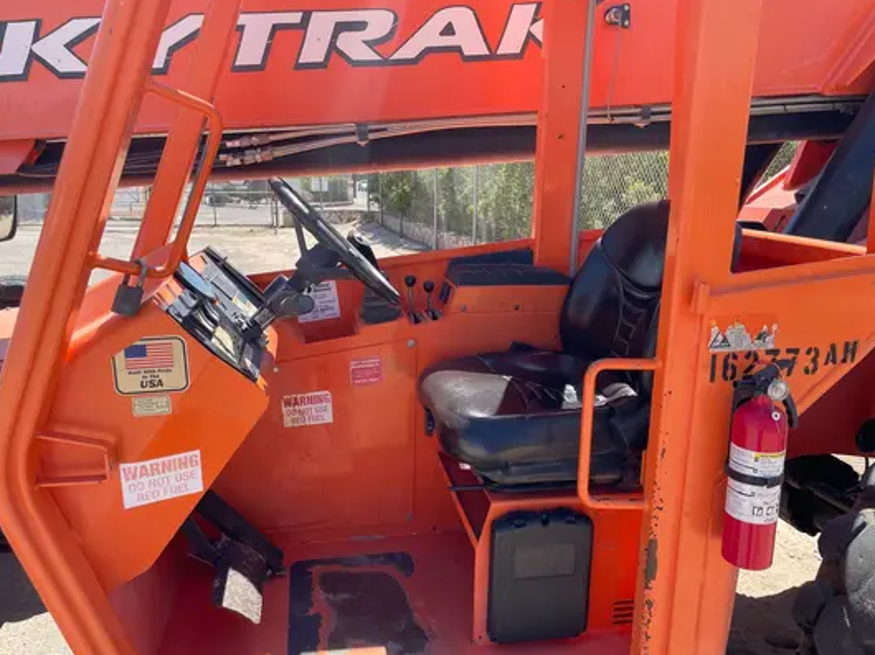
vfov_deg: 51.3
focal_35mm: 27
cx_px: 423
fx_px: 682
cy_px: 332
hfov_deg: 65.3
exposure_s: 1/988
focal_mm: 4.2
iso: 32
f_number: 1.6
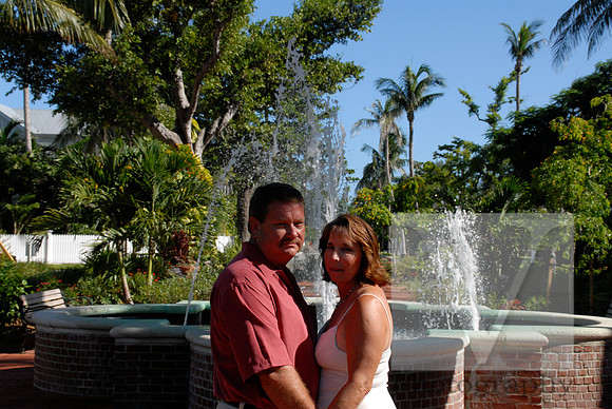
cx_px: 306
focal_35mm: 57
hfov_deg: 35.0
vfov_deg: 23.8
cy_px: 204
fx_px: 970
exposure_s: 1/350
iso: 320
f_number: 10
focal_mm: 38
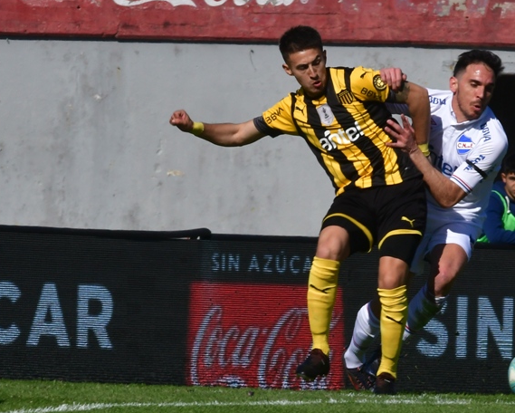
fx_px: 12065
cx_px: 334
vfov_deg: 2.0
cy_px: 208
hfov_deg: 2.4
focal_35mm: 791
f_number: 22
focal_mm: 400
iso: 800
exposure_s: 1/640
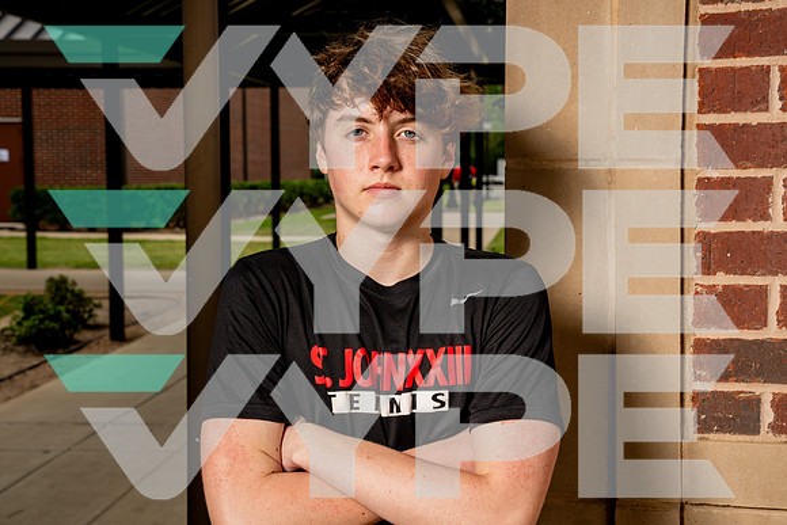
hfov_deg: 35.1
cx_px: 391
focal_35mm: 57
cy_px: 261
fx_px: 1243
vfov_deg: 23.9
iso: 50
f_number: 8
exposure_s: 1/250
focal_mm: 54
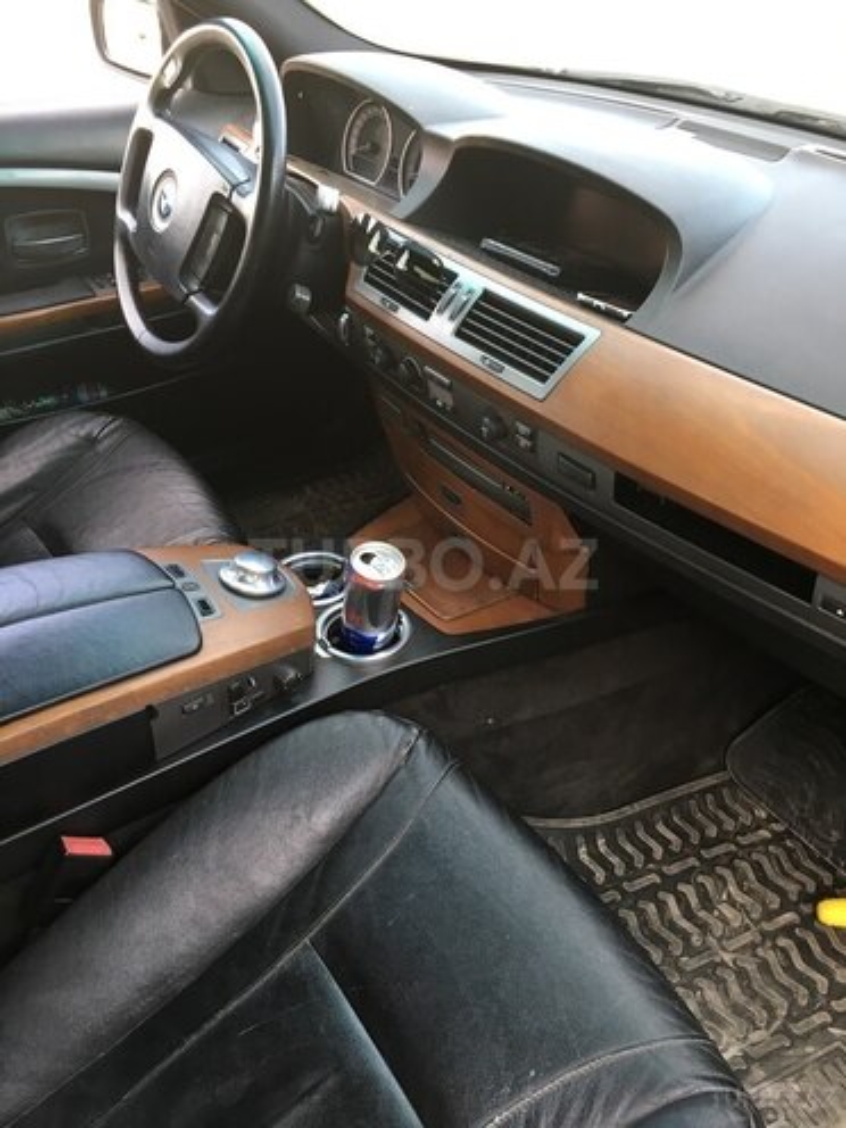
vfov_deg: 61.7
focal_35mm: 29
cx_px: 423
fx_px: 945
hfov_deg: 48.2
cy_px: 564
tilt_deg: -38.2
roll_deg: -0.2
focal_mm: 4.15
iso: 25
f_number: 2.2
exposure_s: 1/33
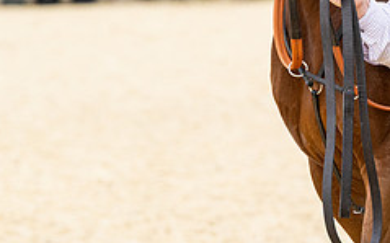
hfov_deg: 3.9
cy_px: -163
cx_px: 424
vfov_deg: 2.4
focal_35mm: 540
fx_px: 5735
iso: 400
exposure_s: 1/2000
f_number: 4
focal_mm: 150
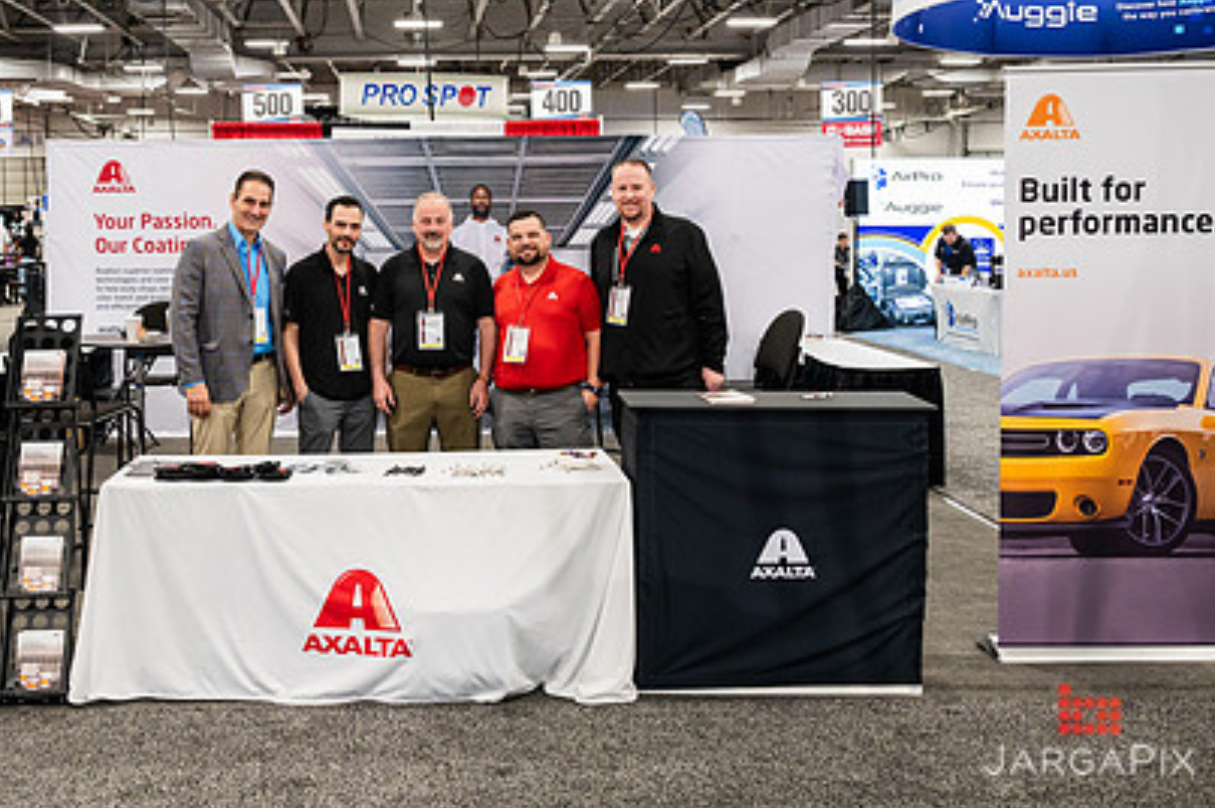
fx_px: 1315
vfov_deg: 33.8
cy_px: 263
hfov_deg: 48.8
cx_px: 416
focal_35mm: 39
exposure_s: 1/200
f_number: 4
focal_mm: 25.5
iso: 3200
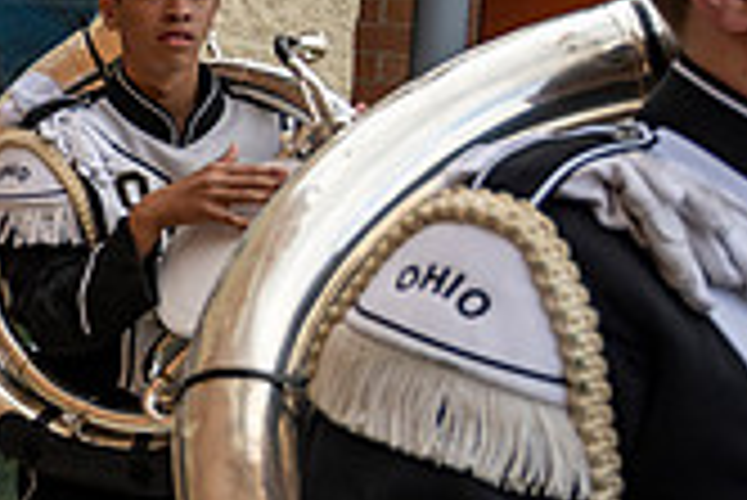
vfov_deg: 16.3
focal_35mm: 84
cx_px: -468
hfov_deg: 19.8
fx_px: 1744
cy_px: 196
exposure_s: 1/800
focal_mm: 24
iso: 400
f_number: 4
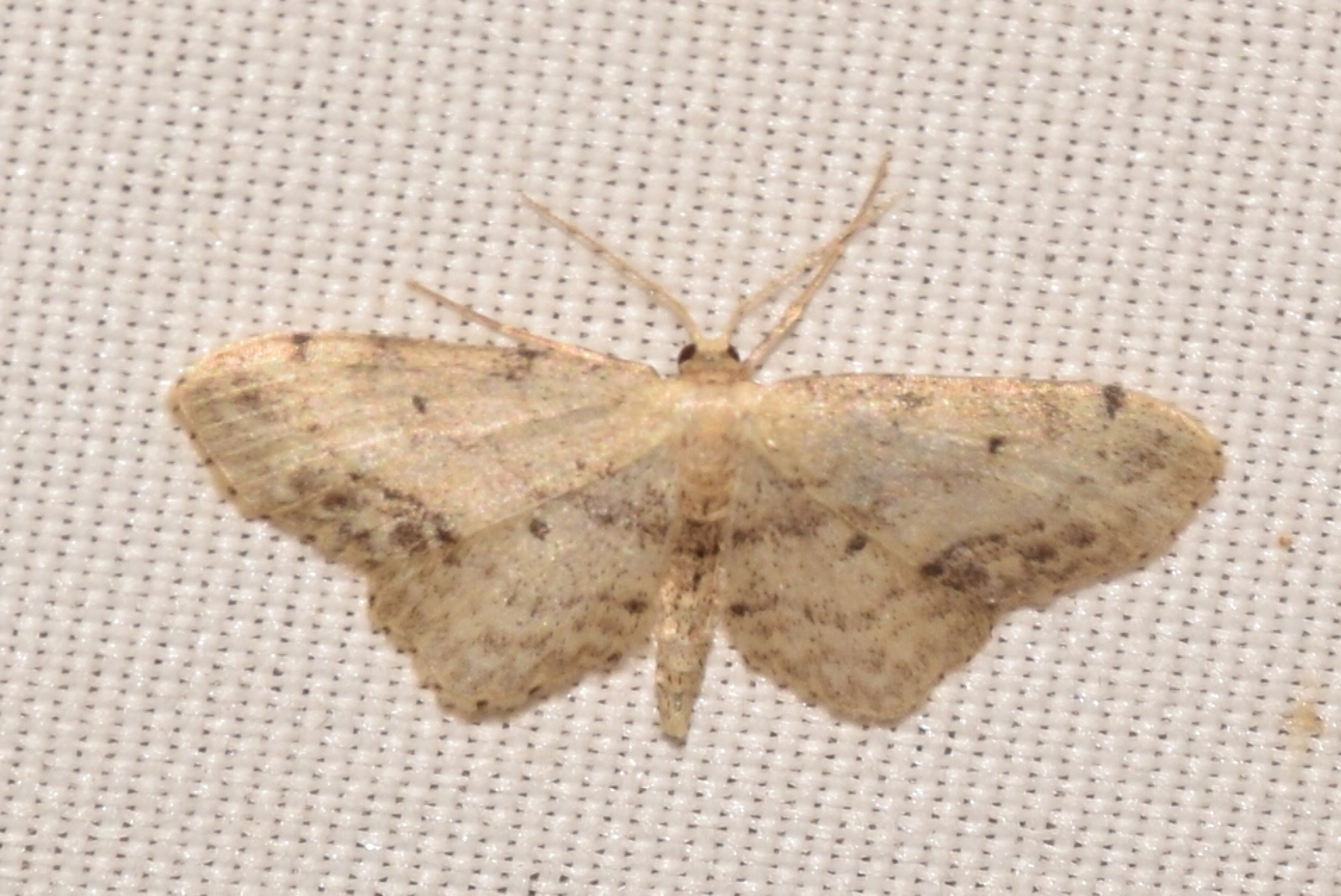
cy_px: 448
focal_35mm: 210
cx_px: 670
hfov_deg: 9.8
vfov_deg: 6.6
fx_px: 7829
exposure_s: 1/160
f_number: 14
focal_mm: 140
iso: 125
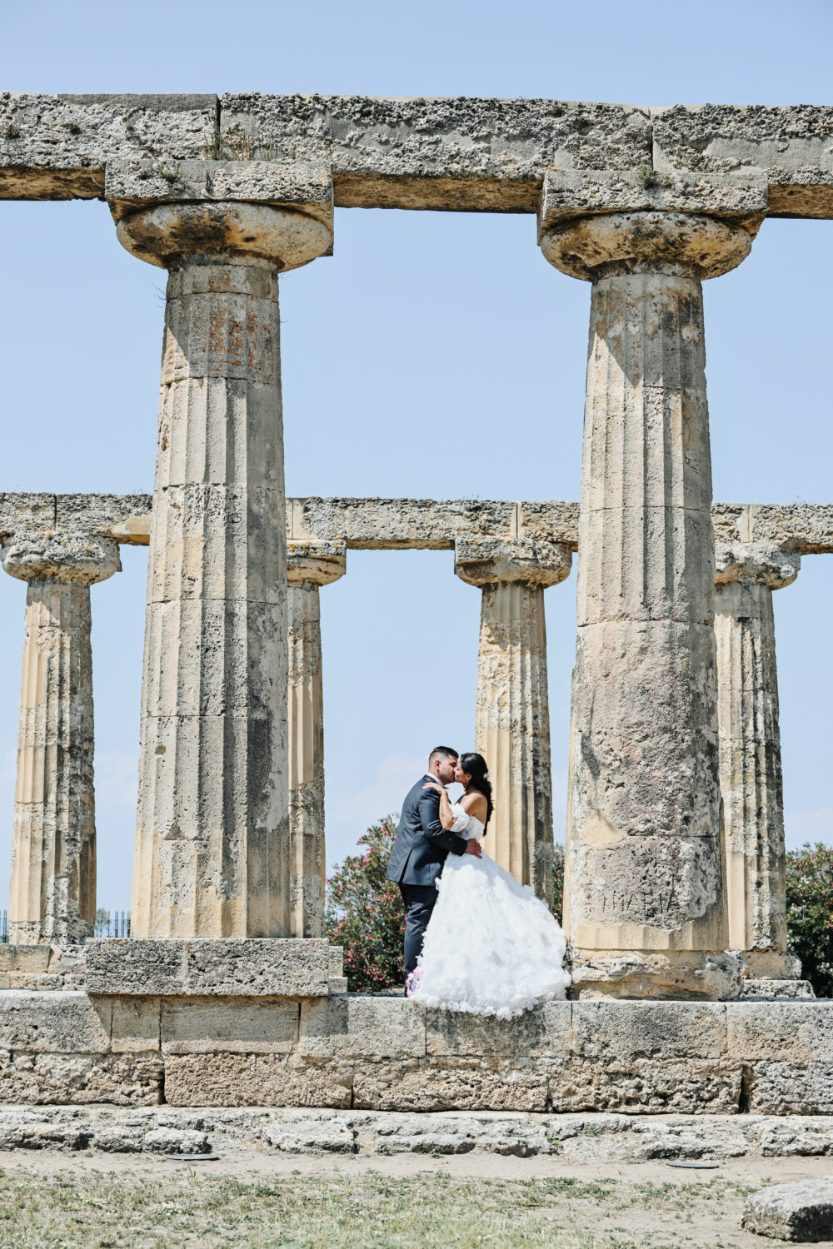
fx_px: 2429
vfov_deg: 28.8
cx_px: 416
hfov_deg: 19.5
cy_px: 624
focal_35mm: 70
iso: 125
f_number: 5
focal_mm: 70
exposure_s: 1/1000
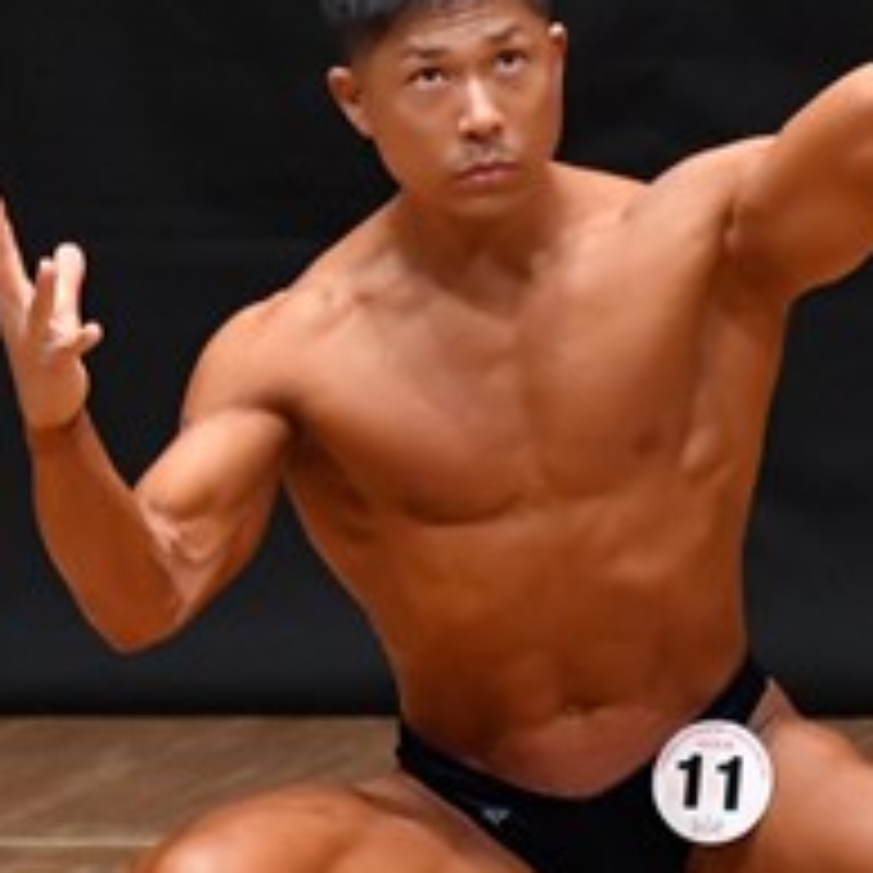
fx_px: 29075
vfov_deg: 1.7
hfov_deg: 1.7
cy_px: 423
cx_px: 655
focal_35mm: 1019
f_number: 5.6
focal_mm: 200
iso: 5000
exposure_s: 1/400
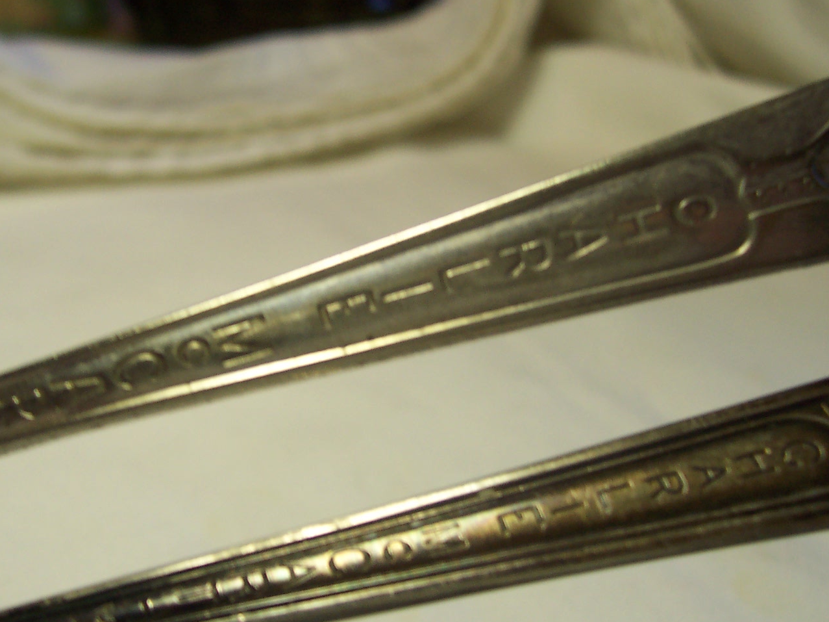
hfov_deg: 39.5
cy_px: 333
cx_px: 338
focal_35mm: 48
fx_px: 1149
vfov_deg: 30.2
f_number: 2.8
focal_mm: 5.6
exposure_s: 1/90
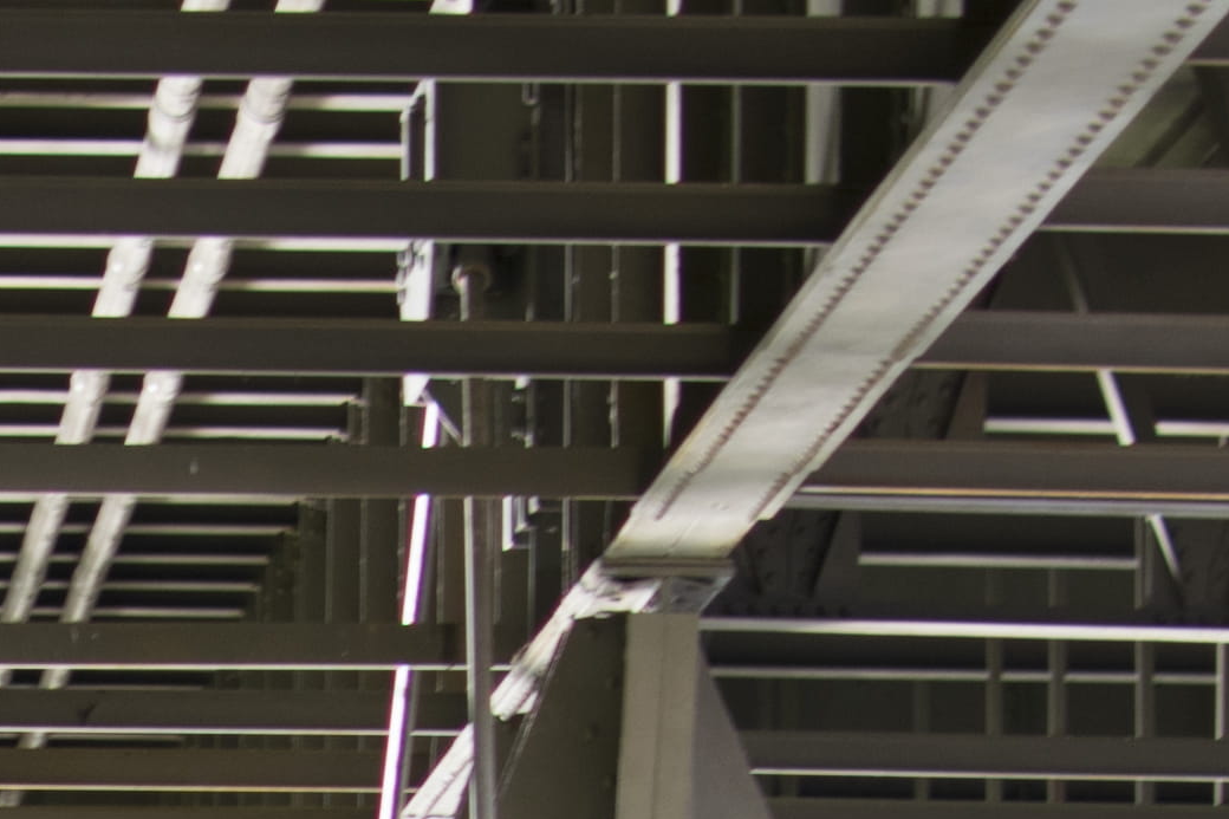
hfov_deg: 6.7
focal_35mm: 303
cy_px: 2014
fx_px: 10338
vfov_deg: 4.4
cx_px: -831
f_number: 1.8
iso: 100
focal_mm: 35
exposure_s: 1/100
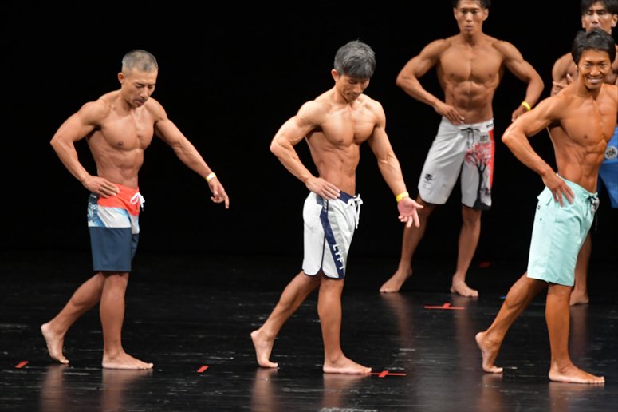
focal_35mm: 285
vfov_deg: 4.8
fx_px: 4890
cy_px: 206
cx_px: 309
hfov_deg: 7.2
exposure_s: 1/400
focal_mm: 190
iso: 3200
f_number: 5.6
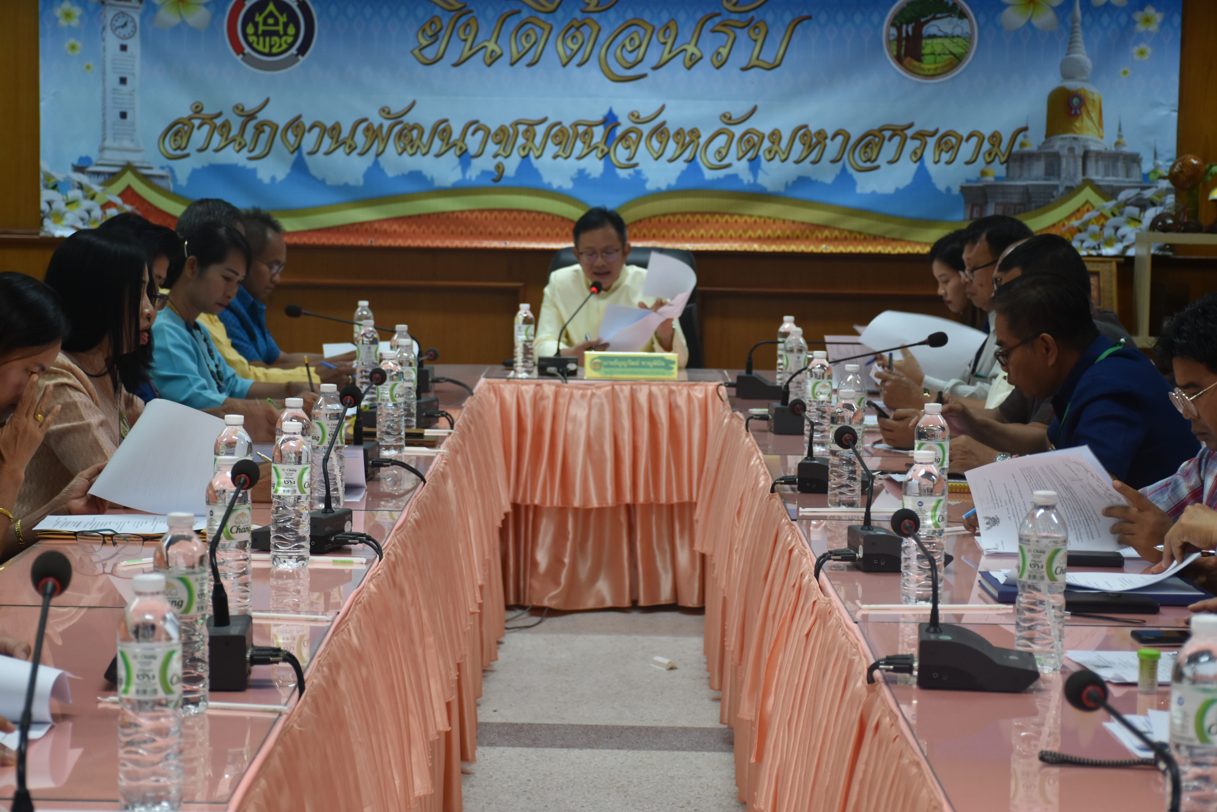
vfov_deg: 18.2
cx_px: 608
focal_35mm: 75
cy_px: 406
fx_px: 2535
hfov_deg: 27.0
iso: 560
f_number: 4.8
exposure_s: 1/60
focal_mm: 50
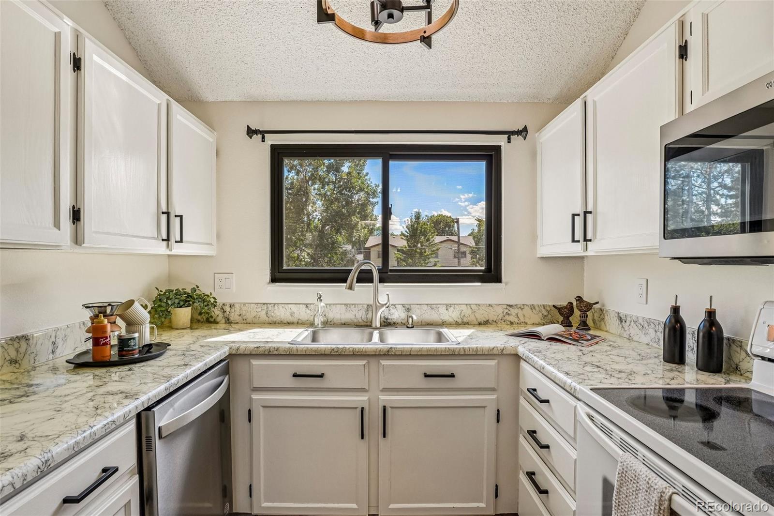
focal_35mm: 16
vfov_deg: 72.0
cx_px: 387
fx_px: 355
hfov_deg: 95.0
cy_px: 258
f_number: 8
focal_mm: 11
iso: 100
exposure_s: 1/30
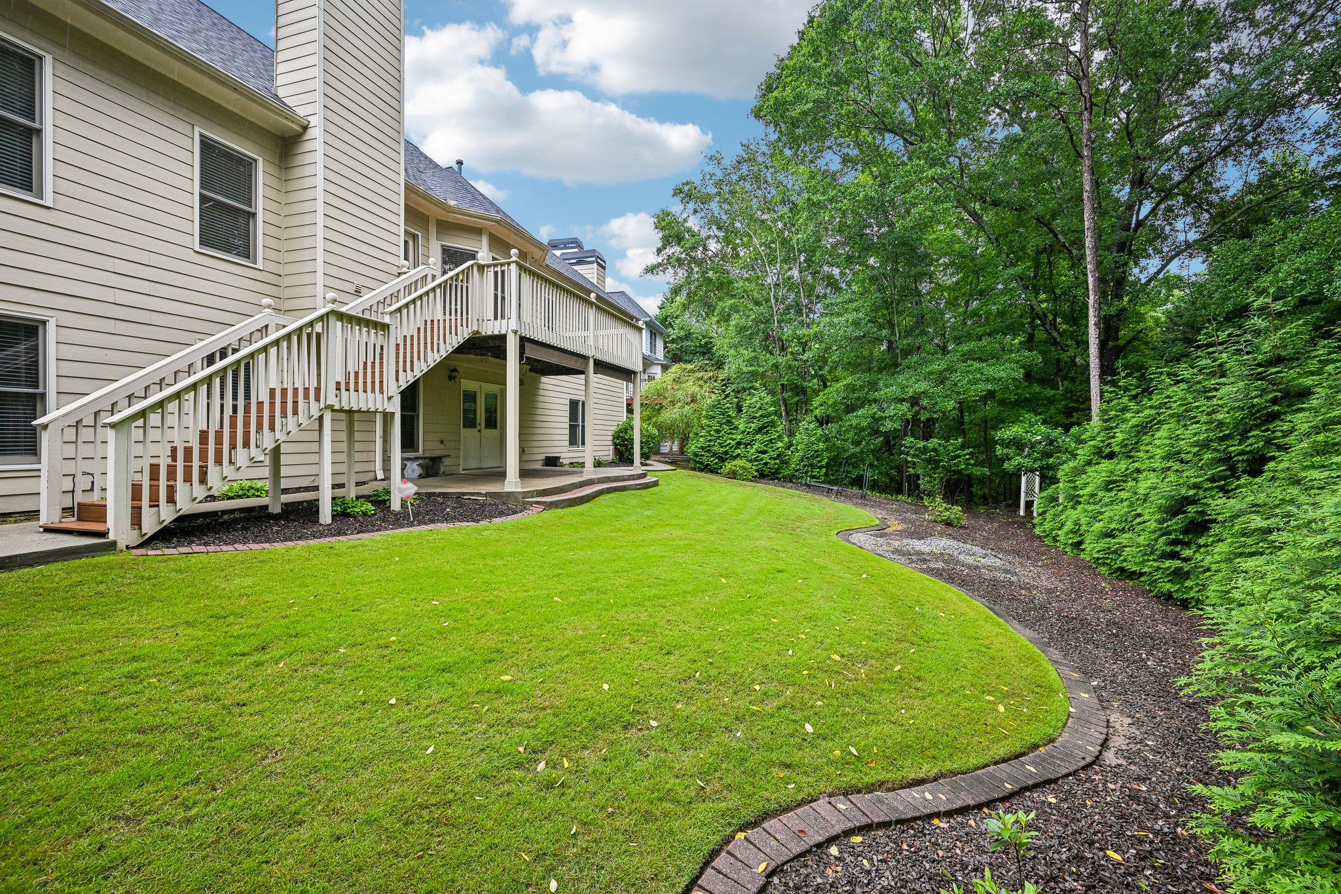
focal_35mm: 16
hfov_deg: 98.5
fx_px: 577
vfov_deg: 75.5
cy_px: 447
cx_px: 670
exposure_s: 1/60
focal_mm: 15.5
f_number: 8
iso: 100
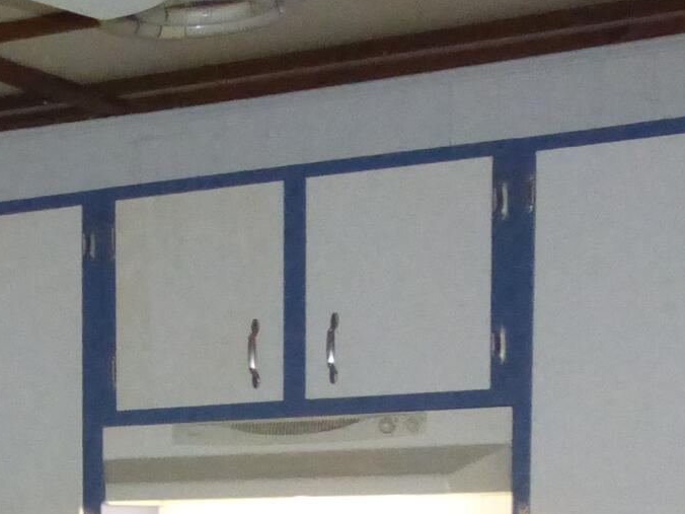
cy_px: 752
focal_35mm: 111
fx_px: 2197
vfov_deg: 12.7
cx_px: -497
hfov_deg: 15.5
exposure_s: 1/60
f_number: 3.3
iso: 800
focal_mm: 4.3
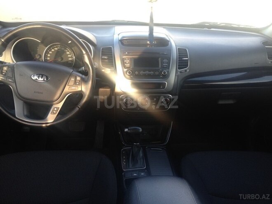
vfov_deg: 42.9
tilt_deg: -24.2
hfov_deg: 55.4
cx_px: 136
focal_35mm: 33
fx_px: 259
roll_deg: +1.2
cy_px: 102
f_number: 2.4
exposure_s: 1/60
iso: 50
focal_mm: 4.12
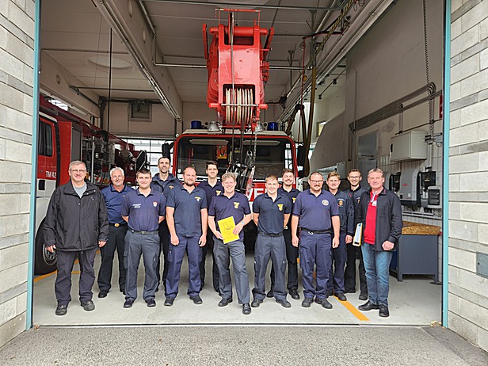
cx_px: 244
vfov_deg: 58.9
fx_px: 324
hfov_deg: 73.9
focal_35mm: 23
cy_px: 183
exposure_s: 1/180
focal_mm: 5.4
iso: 50
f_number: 1.8
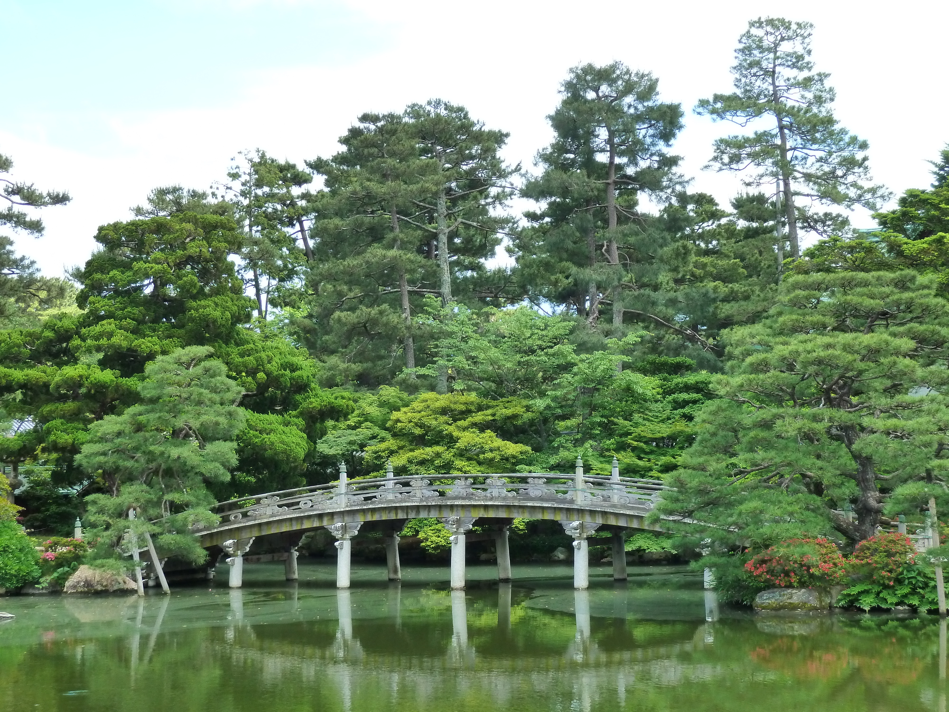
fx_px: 1617
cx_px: 474
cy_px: 356
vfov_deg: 24.8
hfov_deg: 32.7
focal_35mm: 59
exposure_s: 1/160
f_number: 3.9
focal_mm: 9.7
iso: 200
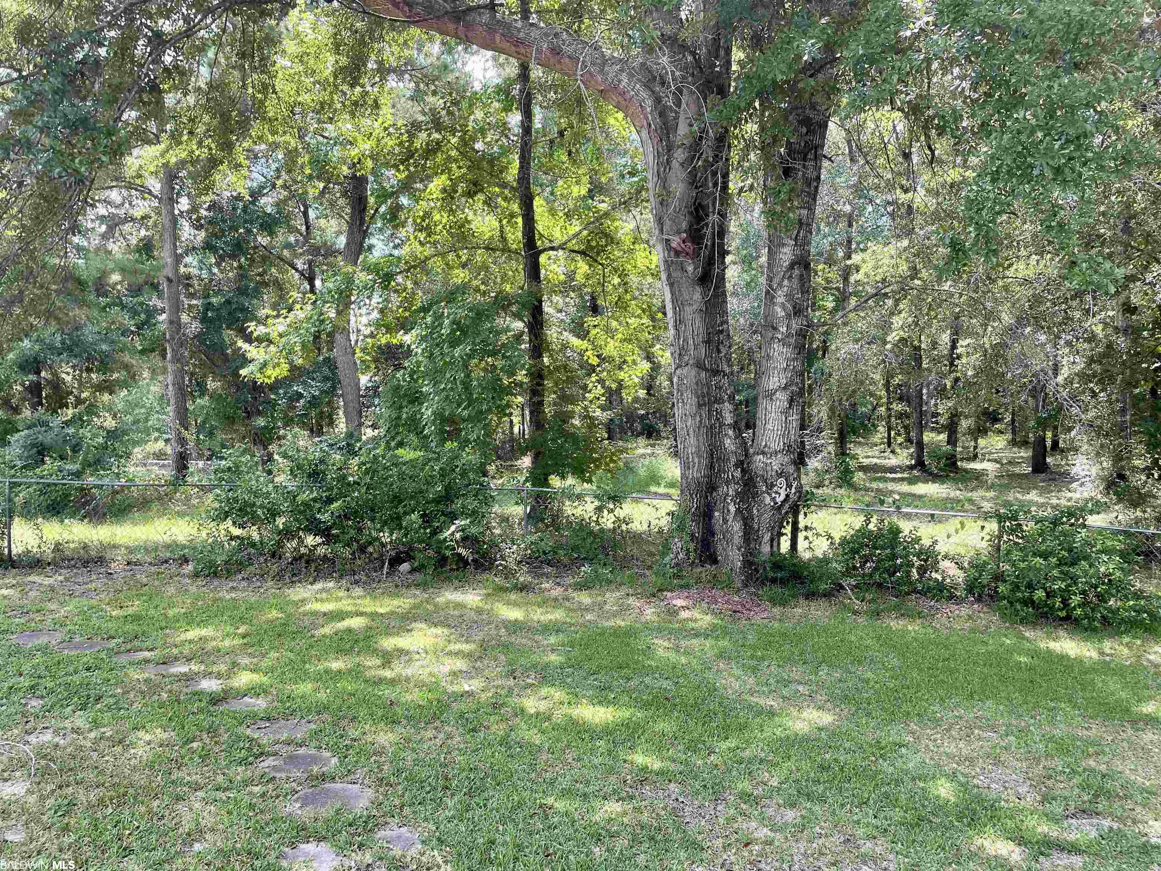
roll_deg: +0.2
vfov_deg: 53.1
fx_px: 872
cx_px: 580
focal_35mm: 26
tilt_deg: -1.7
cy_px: 436
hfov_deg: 67.3
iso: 32
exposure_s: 1/373
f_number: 1.6
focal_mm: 4.2
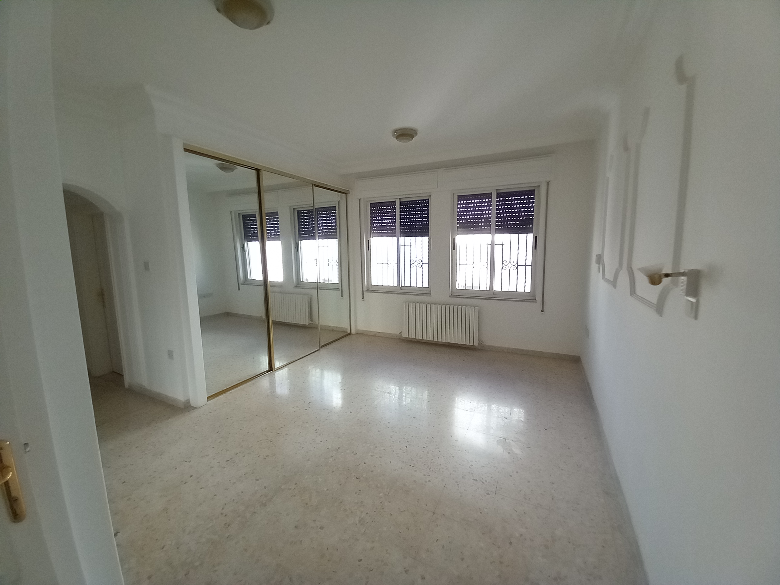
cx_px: 390
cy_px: 292
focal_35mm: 13
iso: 160
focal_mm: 1.13
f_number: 2.2
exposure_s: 1/50
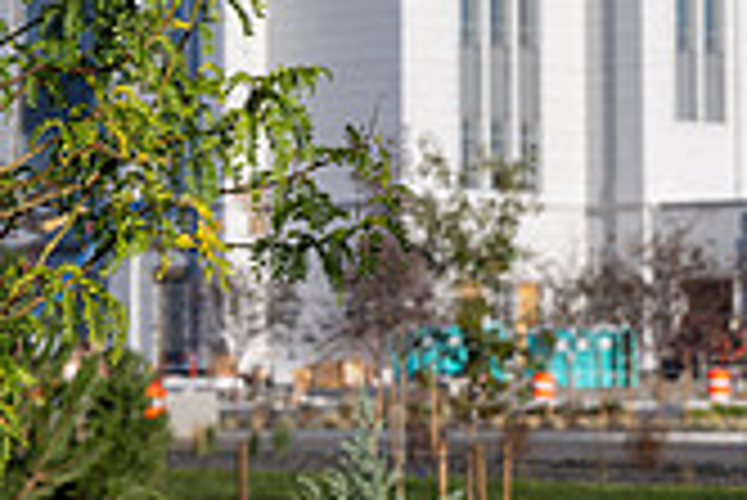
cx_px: 194
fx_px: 5067
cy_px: -255
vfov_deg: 5.6
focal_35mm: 244
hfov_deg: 8.4
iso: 100
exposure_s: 1/1000
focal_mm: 70
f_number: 4
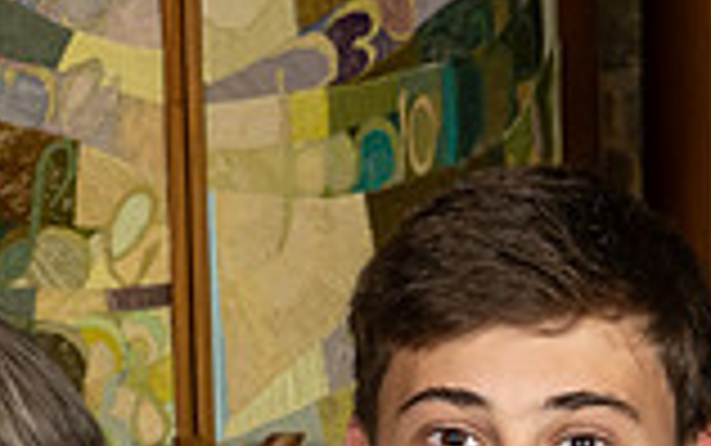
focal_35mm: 309
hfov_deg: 6.8
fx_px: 5992
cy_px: 941
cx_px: -99
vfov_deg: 4.2
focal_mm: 48
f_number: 8
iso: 640
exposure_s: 1/200
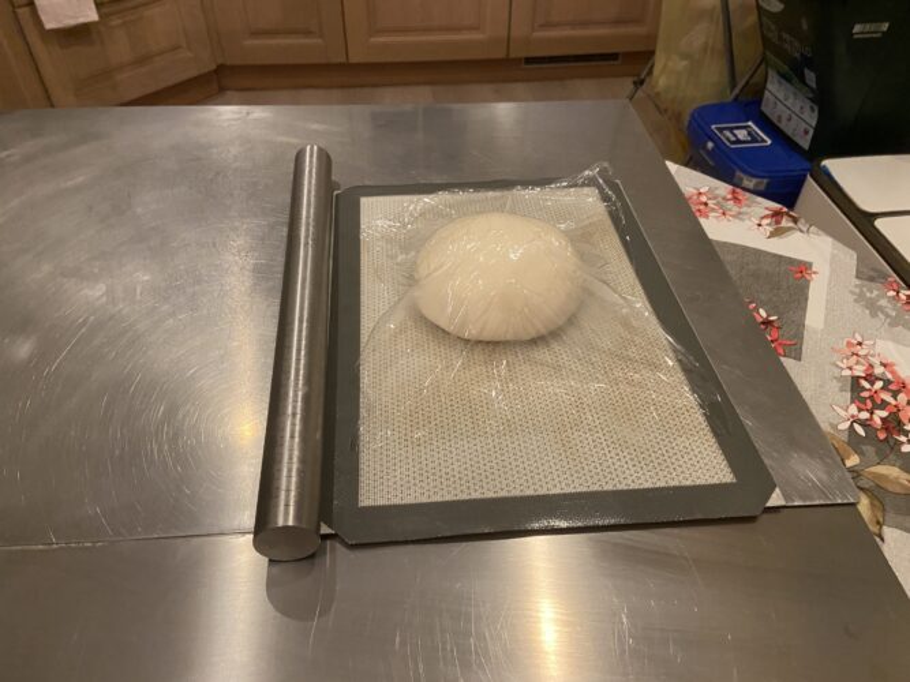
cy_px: 341
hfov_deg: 67.3
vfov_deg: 53.0
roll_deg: +0.3
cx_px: 455
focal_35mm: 26
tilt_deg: -43.6
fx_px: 683
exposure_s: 1/50
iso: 500
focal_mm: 4.25
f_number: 1.8
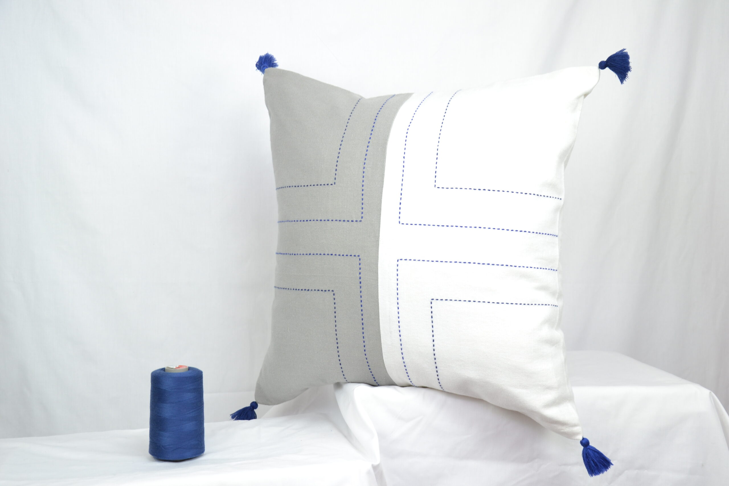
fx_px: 1063
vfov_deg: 25.8
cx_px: 364
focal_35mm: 52
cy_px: 243
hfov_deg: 37.8
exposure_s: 1/50
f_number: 5.6
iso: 400
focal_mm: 35
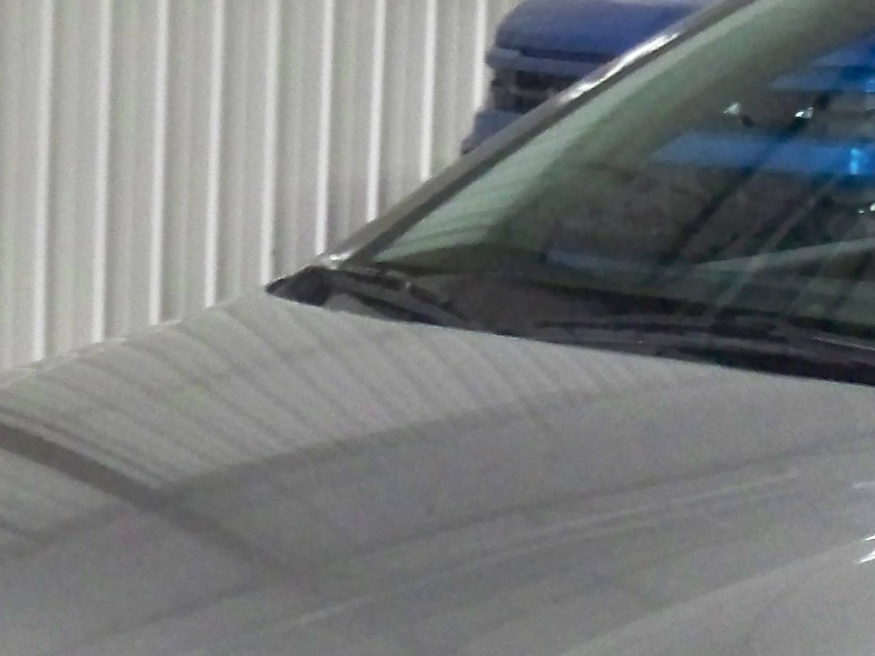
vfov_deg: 10.4
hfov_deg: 13.7
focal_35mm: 140
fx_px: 3539
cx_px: 1029
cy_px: 796
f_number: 3.1
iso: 500
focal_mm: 6.3
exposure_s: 1/60
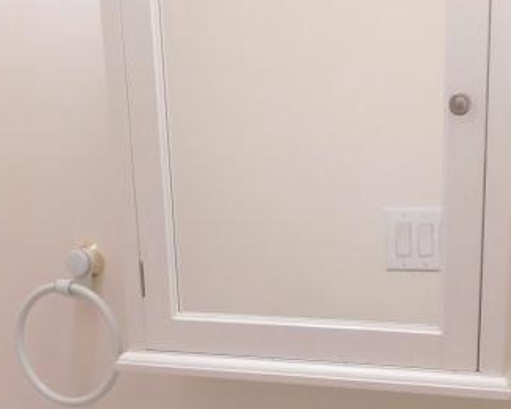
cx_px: 262
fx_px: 1073
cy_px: 542
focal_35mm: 71
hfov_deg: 26.8
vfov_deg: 19.7
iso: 200
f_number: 3
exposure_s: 1/30
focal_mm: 4
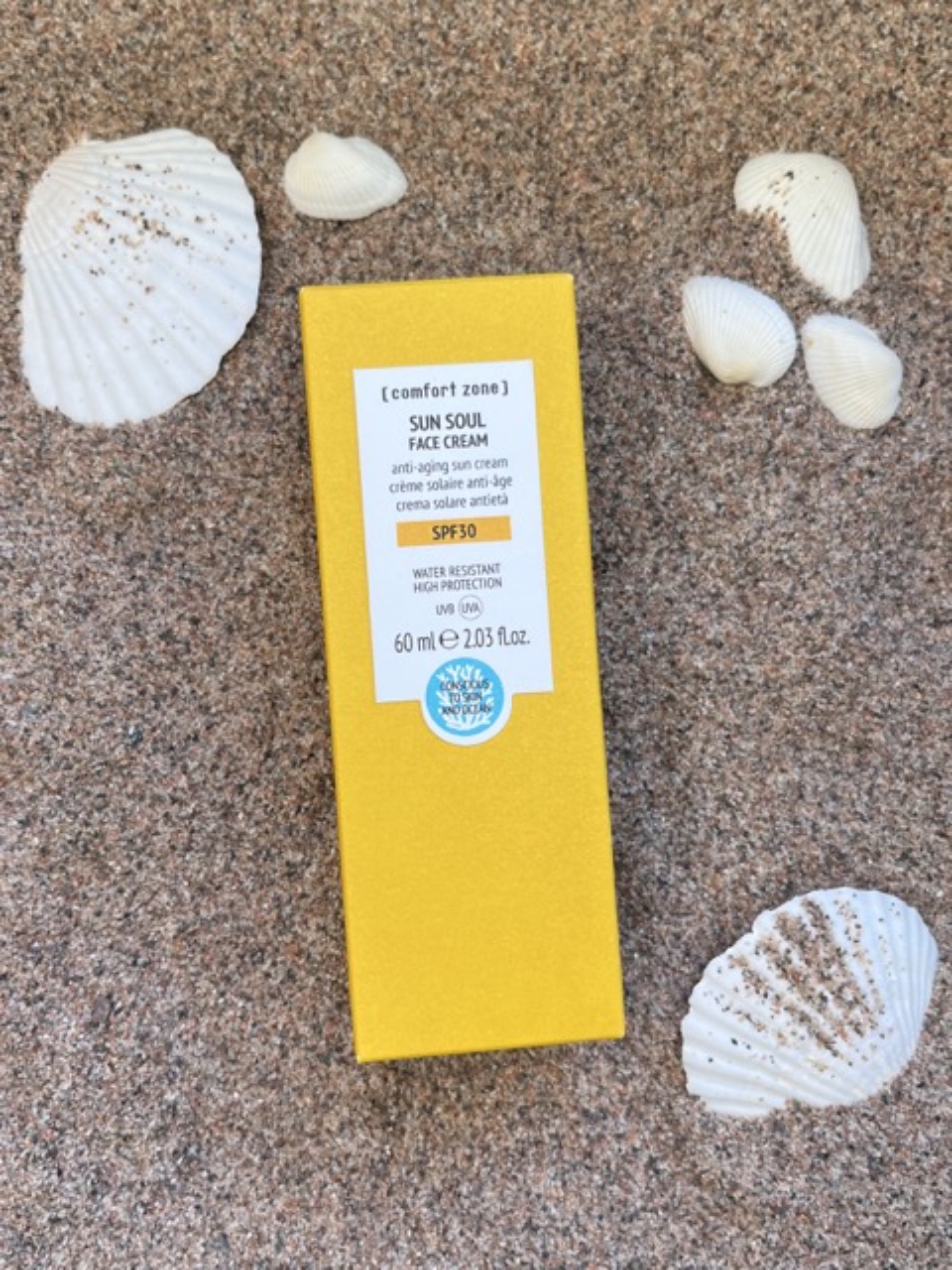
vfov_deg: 67.3
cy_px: 635
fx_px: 953
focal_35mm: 26
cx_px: 476
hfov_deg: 53.1
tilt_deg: -87.1
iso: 40
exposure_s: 1/170
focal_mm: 5.1
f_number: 1.6
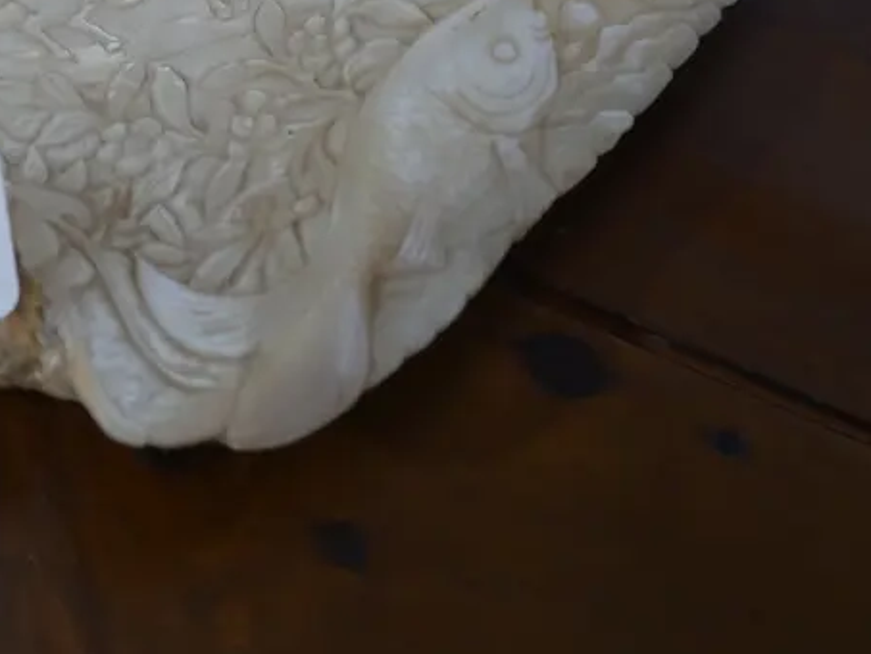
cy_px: -74
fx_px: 2391
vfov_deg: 15.2
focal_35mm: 95
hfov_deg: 19.7
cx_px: -104
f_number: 4.6
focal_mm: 21
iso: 640
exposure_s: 1/60
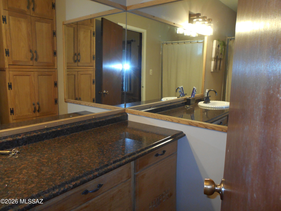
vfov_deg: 53.1
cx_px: 140
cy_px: 106
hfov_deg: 67.3
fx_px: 211
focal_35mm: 26
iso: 200
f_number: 3.2
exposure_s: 1/25
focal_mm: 4.6
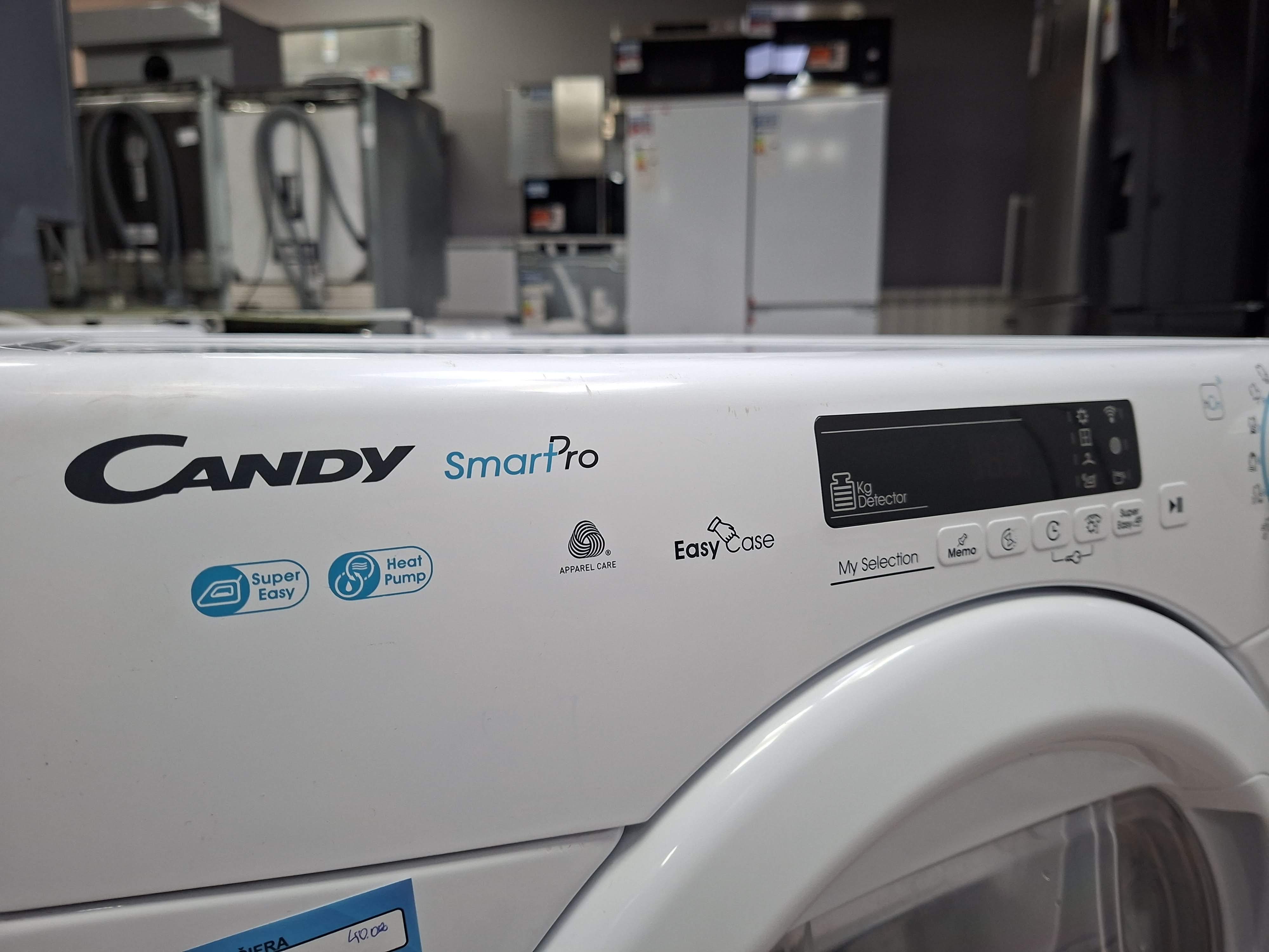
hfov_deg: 73.9
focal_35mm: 23
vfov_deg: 58.9
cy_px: 476
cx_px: 634
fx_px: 843
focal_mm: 5.54
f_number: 1.8
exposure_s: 1/100
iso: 250
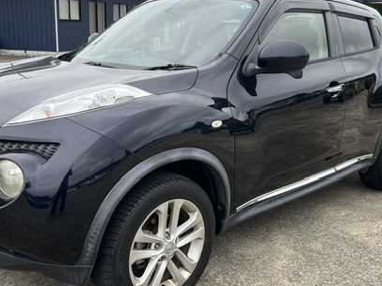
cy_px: 141
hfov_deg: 45.7
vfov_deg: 35.1
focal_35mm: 41
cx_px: 165
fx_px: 452
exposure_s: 1/742
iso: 50
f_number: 1.6
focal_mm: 5.1
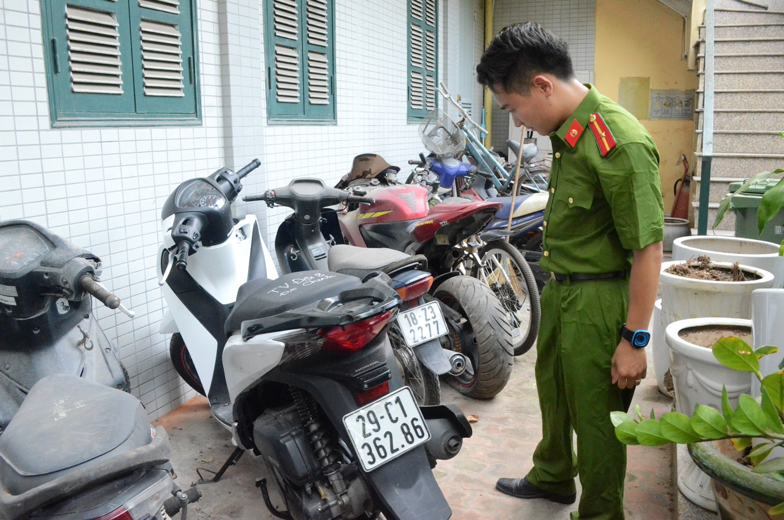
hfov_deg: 57.3
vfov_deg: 39.8
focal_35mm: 33
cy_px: 260
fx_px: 717
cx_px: 392
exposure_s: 1/250
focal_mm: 22
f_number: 10
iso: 6400
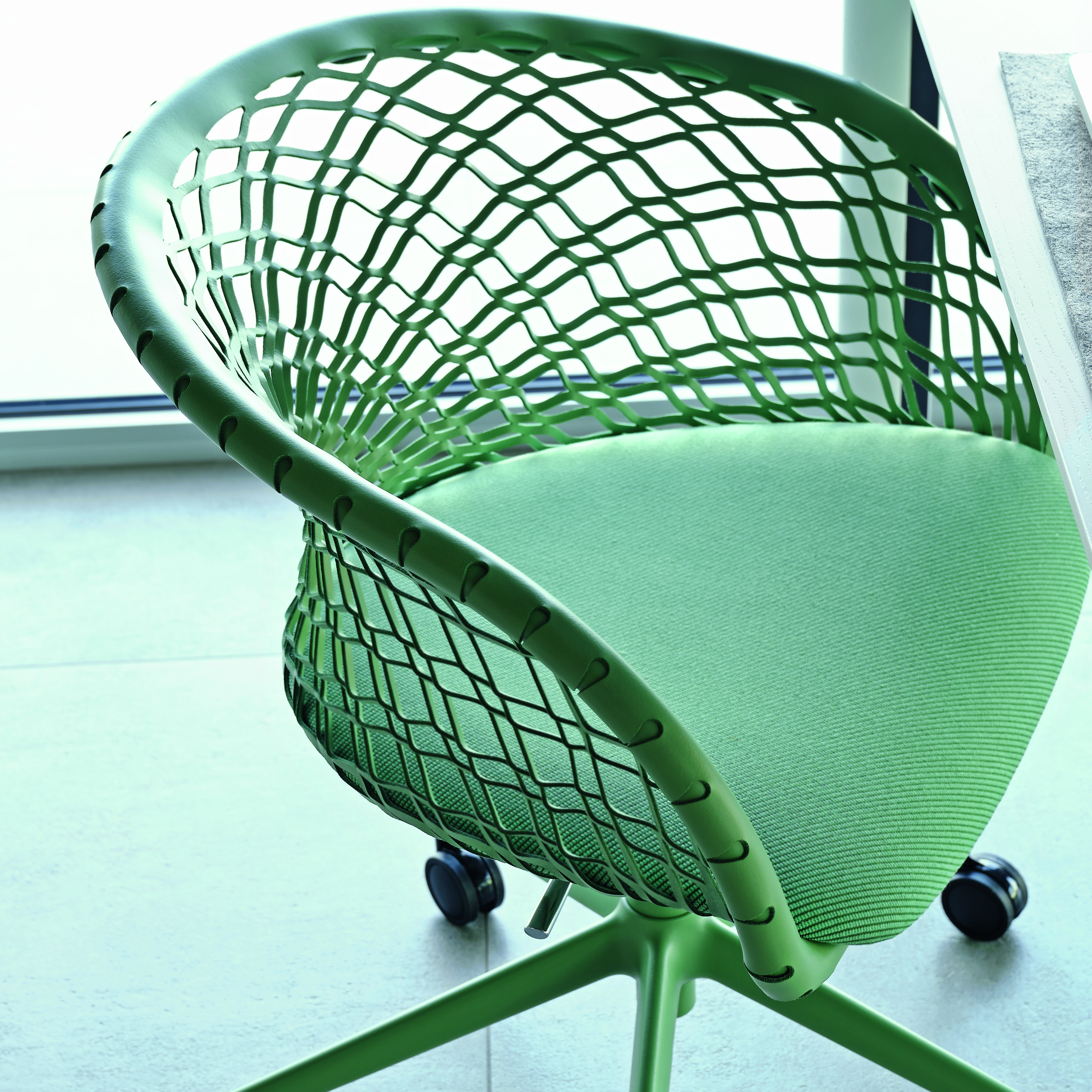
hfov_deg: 19.4
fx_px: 3176
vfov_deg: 19.5
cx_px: 788
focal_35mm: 89
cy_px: 632
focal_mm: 64
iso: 100
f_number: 8
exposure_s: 1/2.5
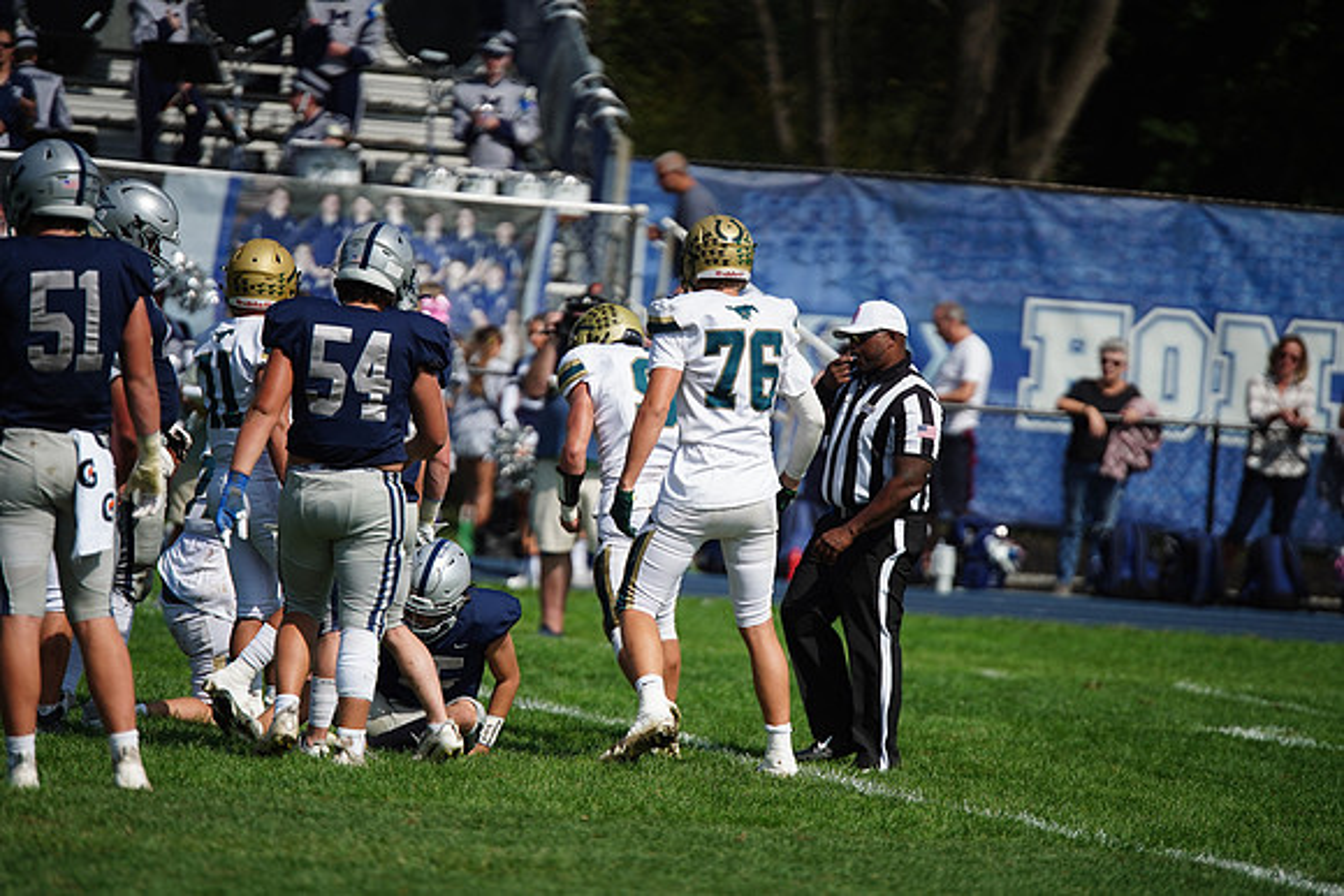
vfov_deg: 4.6
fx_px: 11202
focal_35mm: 300
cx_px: 672
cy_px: 448
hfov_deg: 6.9
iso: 400
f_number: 2.8
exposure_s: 1/8000
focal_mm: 300
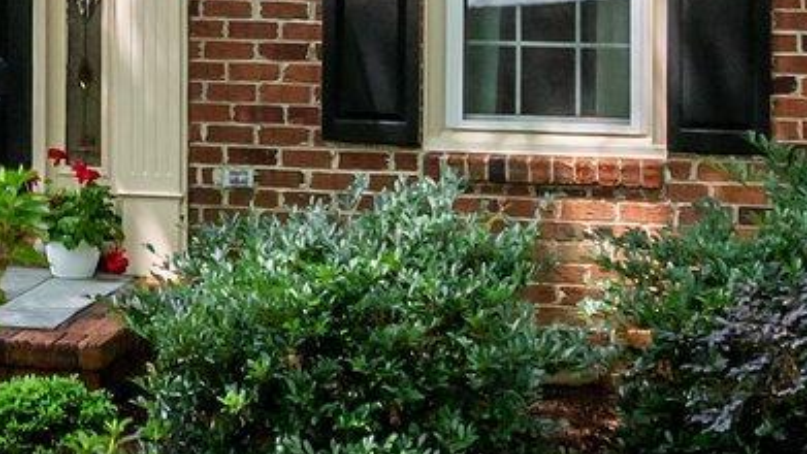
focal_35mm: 137
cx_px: -83
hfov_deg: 15.3
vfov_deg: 8.6
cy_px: -294
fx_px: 2932
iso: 400
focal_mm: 12.29
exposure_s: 1/400
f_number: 2.8
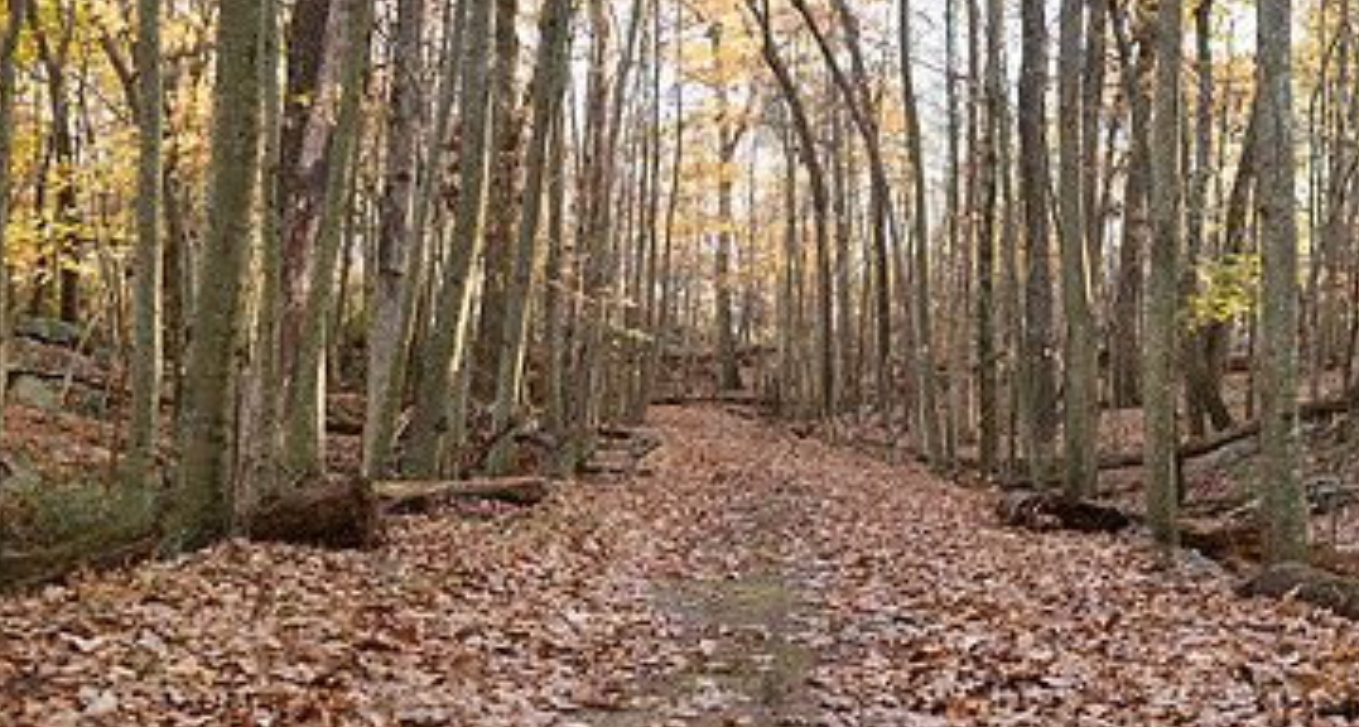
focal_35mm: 60
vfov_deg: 19.3
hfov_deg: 35.2
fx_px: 2137
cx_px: 772
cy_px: 411
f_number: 4
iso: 500
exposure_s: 1/125
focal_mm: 35
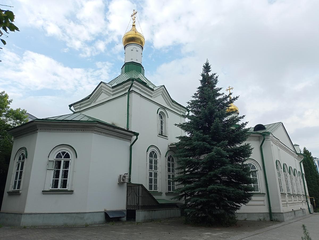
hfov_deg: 63.4
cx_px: 160
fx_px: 258
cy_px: 120
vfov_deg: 49.7
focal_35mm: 28
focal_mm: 4.69
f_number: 1.8
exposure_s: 1/2475
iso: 112
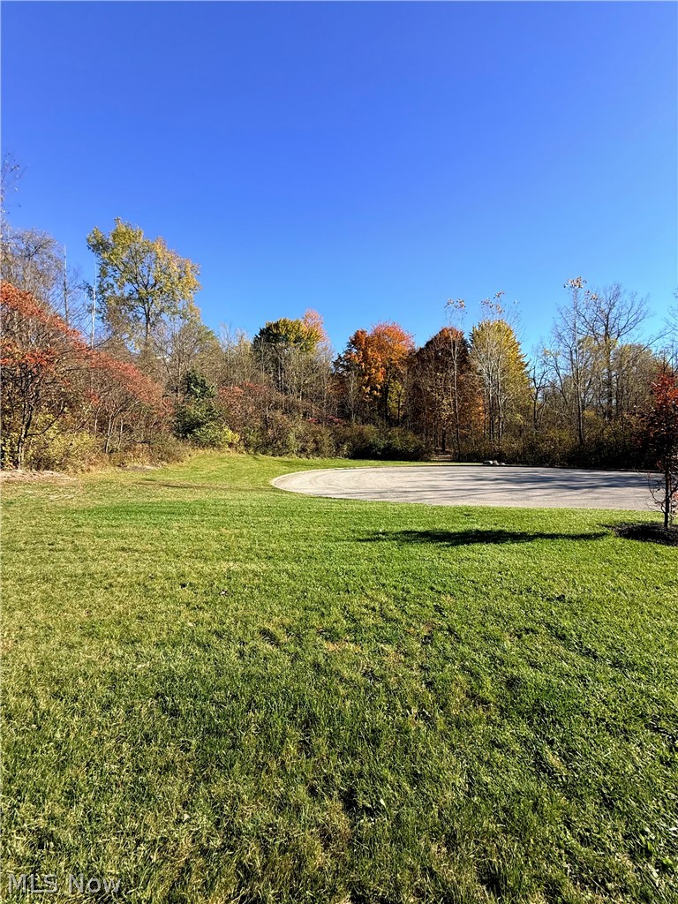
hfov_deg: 85.7
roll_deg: +0.7
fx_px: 366
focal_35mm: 14
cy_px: 452
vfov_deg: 102.1
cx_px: 339
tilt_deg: -0.9
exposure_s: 1/901
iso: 50
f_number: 2.2
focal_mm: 2.22
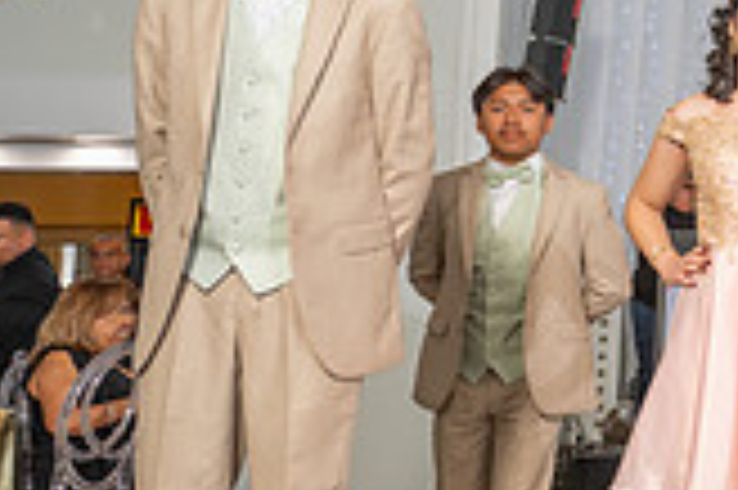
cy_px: 128
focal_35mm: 85
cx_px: 1206
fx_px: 1741
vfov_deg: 16.0
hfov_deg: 19.7
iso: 500
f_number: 3.5
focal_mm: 24
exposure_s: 1/160
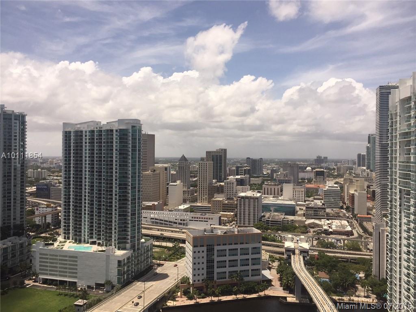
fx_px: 349
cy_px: 156
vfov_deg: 48.2
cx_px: 208
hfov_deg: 61.7
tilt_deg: +1.4
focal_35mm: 29
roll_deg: -2.8
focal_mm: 4.15
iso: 32
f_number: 2.2
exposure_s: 1/3968
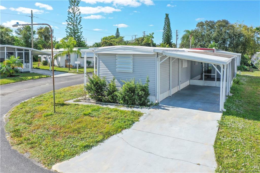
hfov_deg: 65.5
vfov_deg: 46.4
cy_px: 86
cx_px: 130
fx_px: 202
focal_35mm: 28
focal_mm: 10.26
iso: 100
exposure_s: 1/800
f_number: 4.5
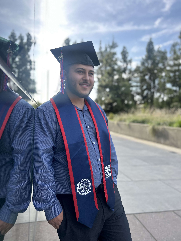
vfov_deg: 67.3
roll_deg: -0.7
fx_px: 181
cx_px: 90
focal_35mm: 26
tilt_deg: +0.0
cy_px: 120
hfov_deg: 53.1
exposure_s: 1/1147
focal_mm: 5.7
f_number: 1.5
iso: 50
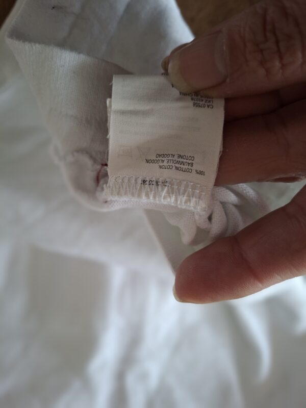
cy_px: 204
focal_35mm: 23
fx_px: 271
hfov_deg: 58.9
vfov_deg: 73.9
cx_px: 153
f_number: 1.8
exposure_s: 1/33
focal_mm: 5.54
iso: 250
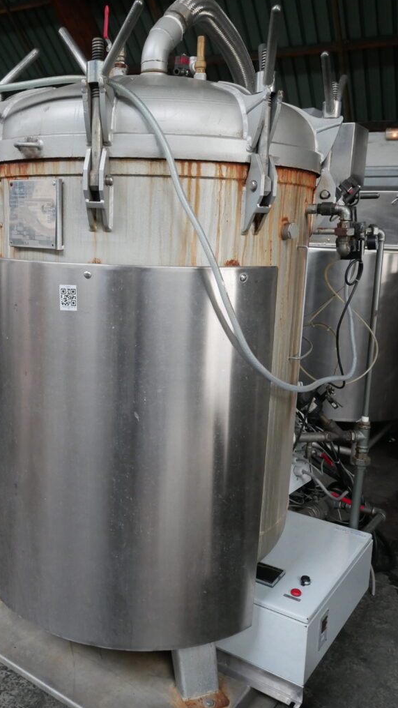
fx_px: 619
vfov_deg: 59.5
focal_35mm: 33
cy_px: 352
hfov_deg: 35.4
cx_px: 141
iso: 2500
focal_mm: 15
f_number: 3.8
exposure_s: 1/60
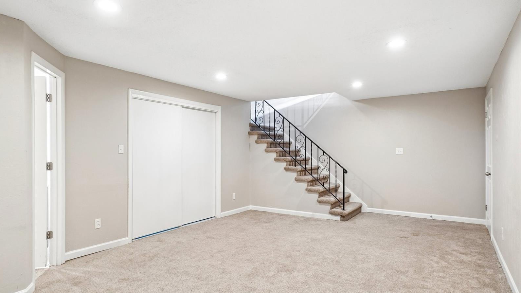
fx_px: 284
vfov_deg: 54.6
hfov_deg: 85.2
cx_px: 260
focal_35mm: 21
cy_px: 154
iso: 400
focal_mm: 13
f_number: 8
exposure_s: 1/8
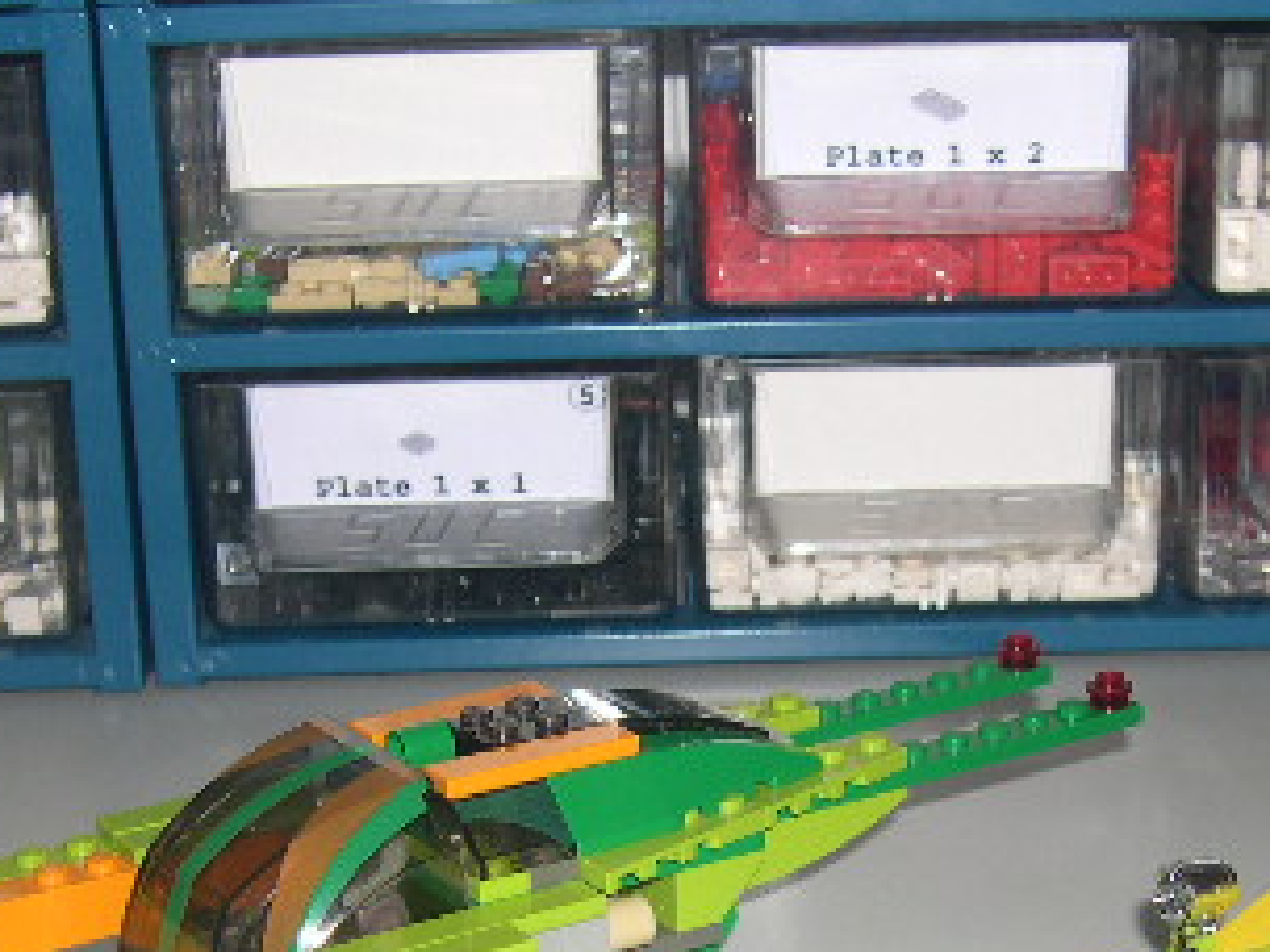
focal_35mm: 80
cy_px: 906
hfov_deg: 24.4
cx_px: 739
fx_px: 2935
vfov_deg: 18.1
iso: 100
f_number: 2.8
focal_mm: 8
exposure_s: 1/60
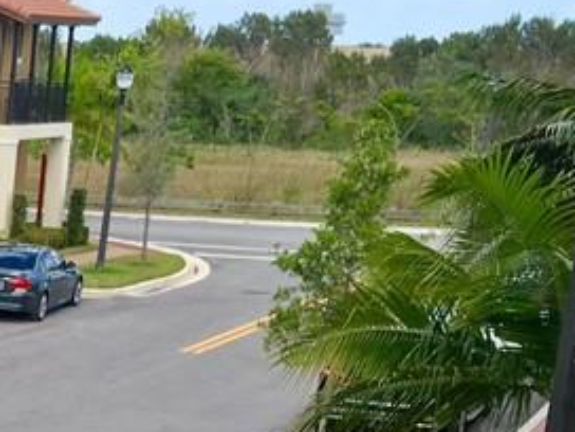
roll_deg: -3.0
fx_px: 1811
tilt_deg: -16.9
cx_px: -408
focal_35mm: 109
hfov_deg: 15.8
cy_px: 614
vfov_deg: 13.0
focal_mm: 4.15
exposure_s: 1/615
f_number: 2.2
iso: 25
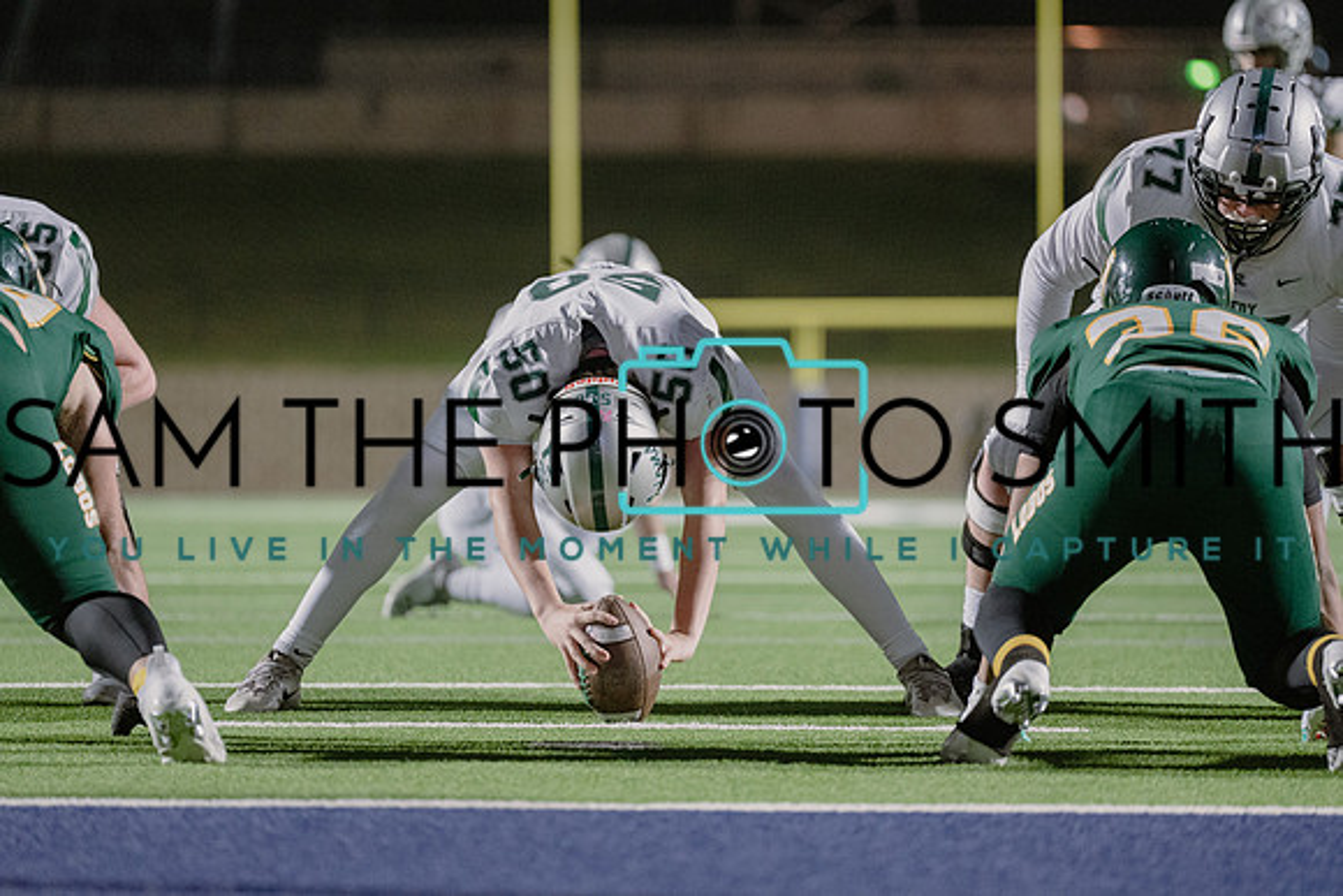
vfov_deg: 6.8
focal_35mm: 201
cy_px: 448
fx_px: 7486
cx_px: 672
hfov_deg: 10.3
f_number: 2.8
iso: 6400
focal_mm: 194
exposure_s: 1/1000
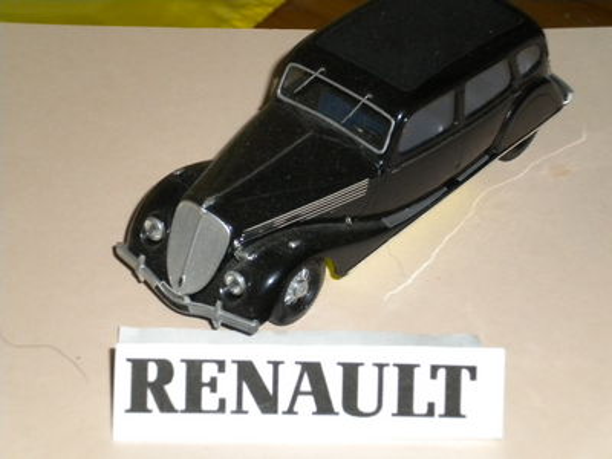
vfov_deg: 14.1
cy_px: 230
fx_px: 1856
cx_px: 306
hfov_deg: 18.7
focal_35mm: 105
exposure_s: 1/60
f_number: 5.9
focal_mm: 18.9
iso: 400
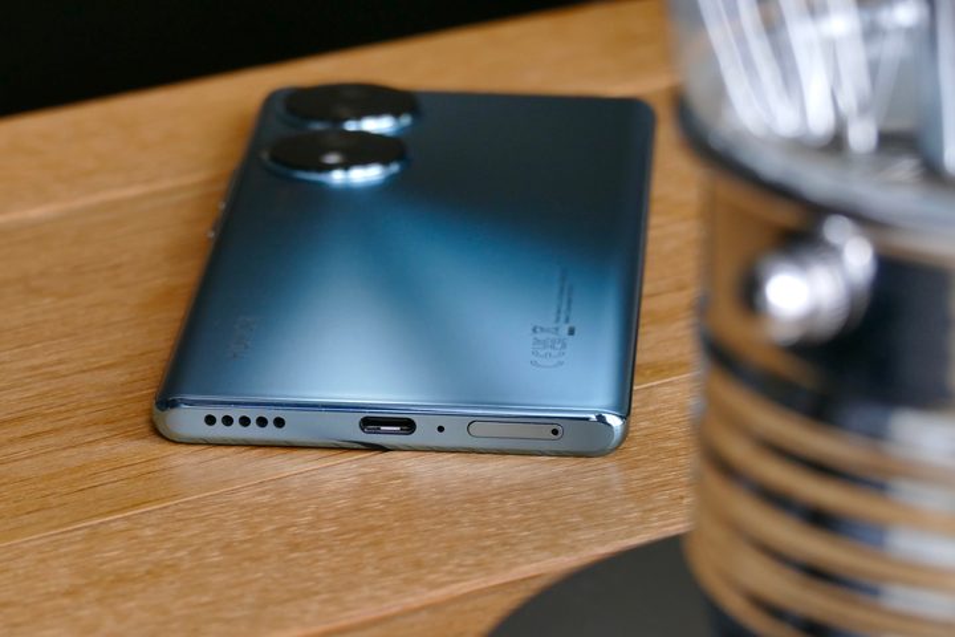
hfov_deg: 12.5
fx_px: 4350
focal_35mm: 164
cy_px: 318
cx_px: 478
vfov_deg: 8.4
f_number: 5
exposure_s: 1/100
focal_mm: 59.97
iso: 320
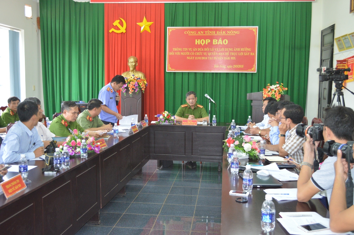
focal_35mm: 36
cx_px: 177
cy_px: 118
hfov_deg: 53.2
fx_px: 354
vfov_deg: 36.8
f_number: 4
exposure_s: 1/60
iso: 1000
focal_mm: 24
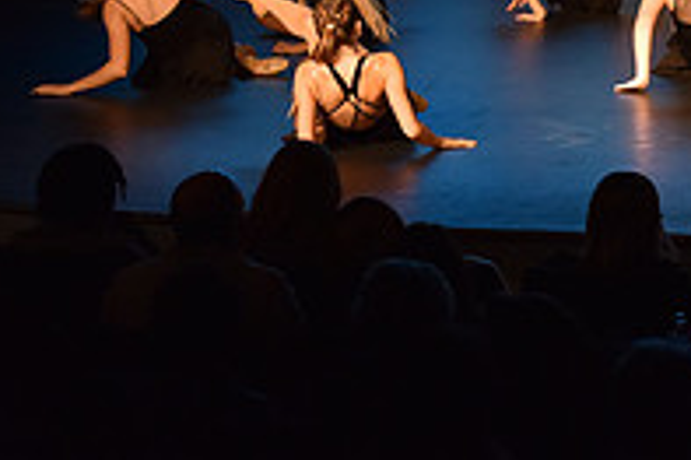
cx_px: 863
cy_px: -121
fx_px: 4238
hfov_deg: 9.2
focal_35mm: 221
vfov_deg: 6.2
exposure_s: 1/320
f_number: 4
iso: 2000
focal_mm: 75
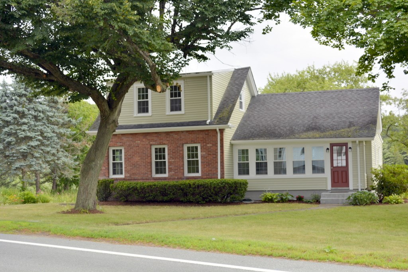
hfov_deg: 36.9
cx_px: 204
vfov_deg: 25.1
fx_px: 612
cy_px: 136
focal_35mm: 54
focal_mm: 36
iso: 100
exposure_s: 1/125
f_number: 5.6
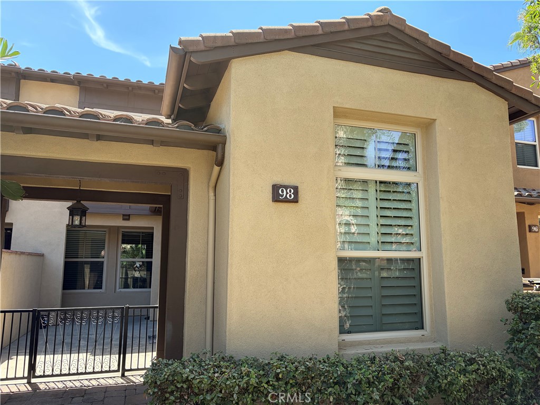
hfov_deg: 67.3
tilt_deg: +8.6
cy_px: 202
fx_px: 406
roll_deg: -0.5
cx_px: 270
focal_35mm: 26
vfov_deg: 53.1
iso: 64
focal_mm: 5.96
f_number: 1.6
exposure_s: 1/724
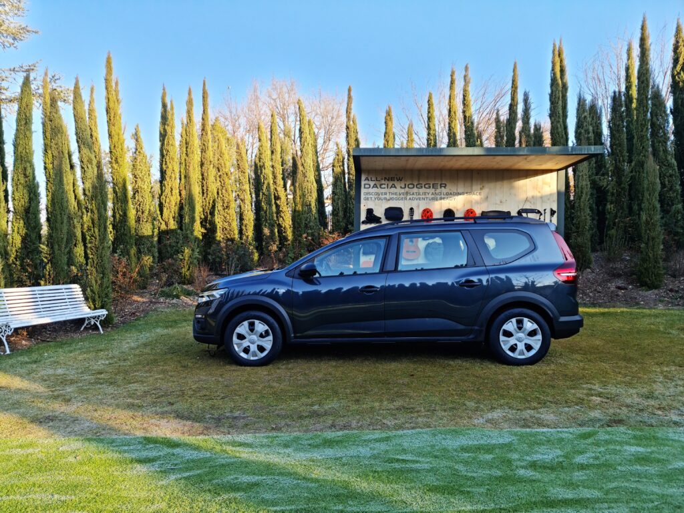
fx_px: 494
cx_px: 342
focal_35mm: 25
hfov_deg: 69.4
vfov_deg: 54.9
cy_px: 256
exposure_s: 1/101
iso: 50
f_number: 1.8
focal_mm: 7
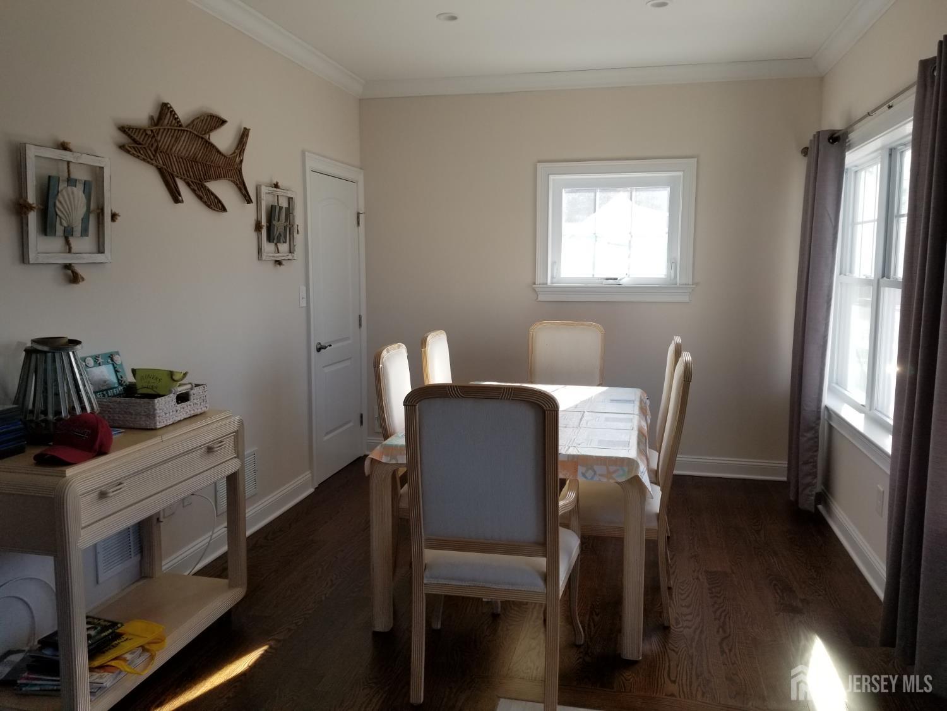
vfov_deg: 53.1
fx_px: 711
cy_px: 356
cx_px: 474
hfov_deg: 67.3
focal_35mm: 26
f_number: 1.7
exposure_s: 1/139
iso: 50
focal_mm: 4.25
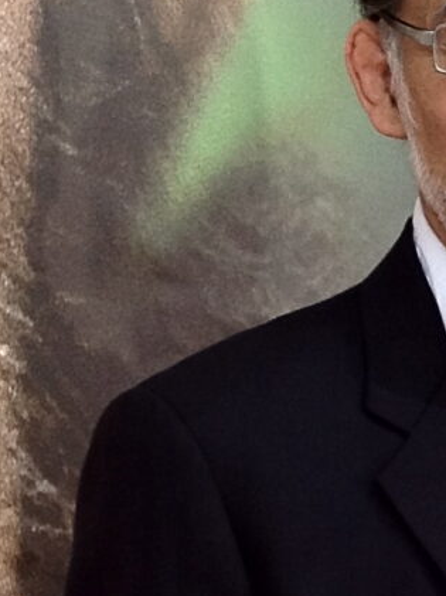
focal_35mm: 213
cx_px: 561
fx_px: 3665
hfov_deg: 6.9
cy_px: 695
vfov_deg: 9.2
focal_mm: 4.28
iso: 64
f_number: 2.4
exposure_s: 1/292
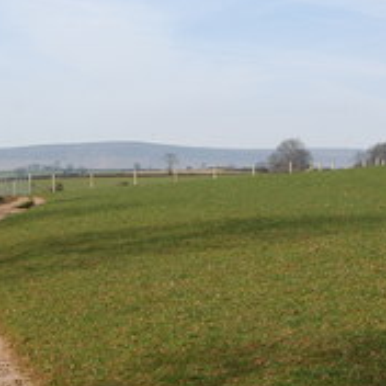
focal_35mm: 111
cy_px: 285
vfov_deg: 15.6
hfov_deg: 15.6
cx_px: 99
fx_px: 1400
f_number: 10
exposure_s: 1/200
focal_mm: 24
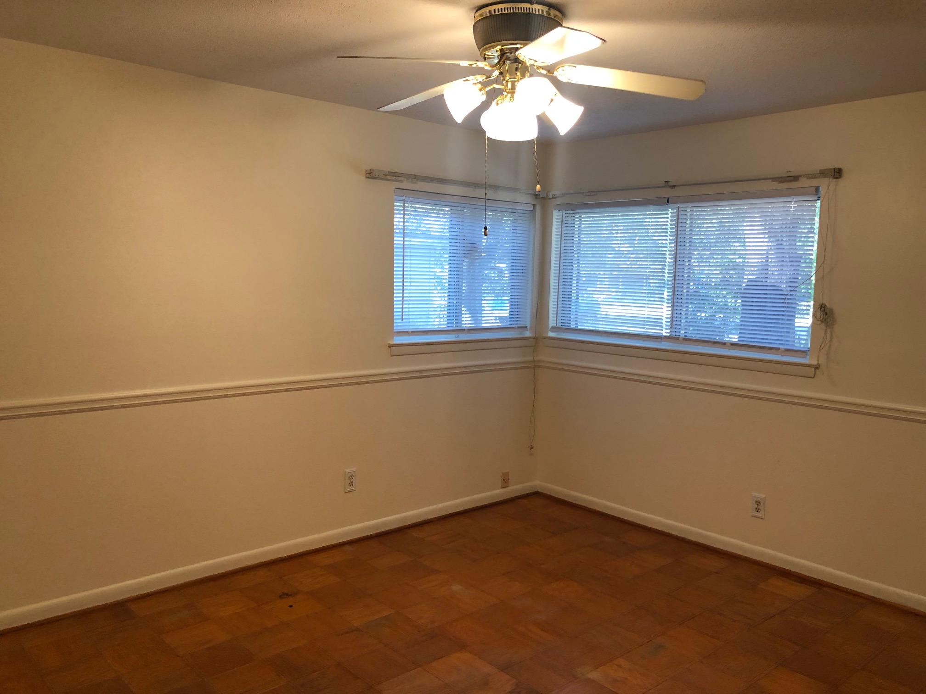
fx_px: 749
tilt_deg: -6.8
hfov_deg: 63.4
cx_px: 463
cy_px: 347
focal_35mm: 28
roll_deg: -2.3
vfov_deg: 49.7
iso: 25
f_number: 1.8
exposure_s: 1/30
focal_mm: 4
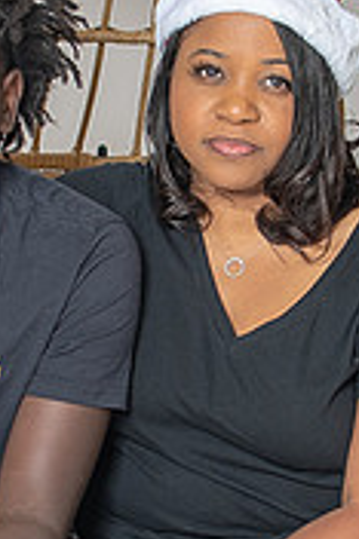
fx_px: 3252
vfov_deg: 9.5
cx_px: 151
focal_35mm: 217
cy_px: 249
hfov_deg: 6.3
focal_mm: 35
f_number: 3.2
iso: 100
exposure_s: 1/250
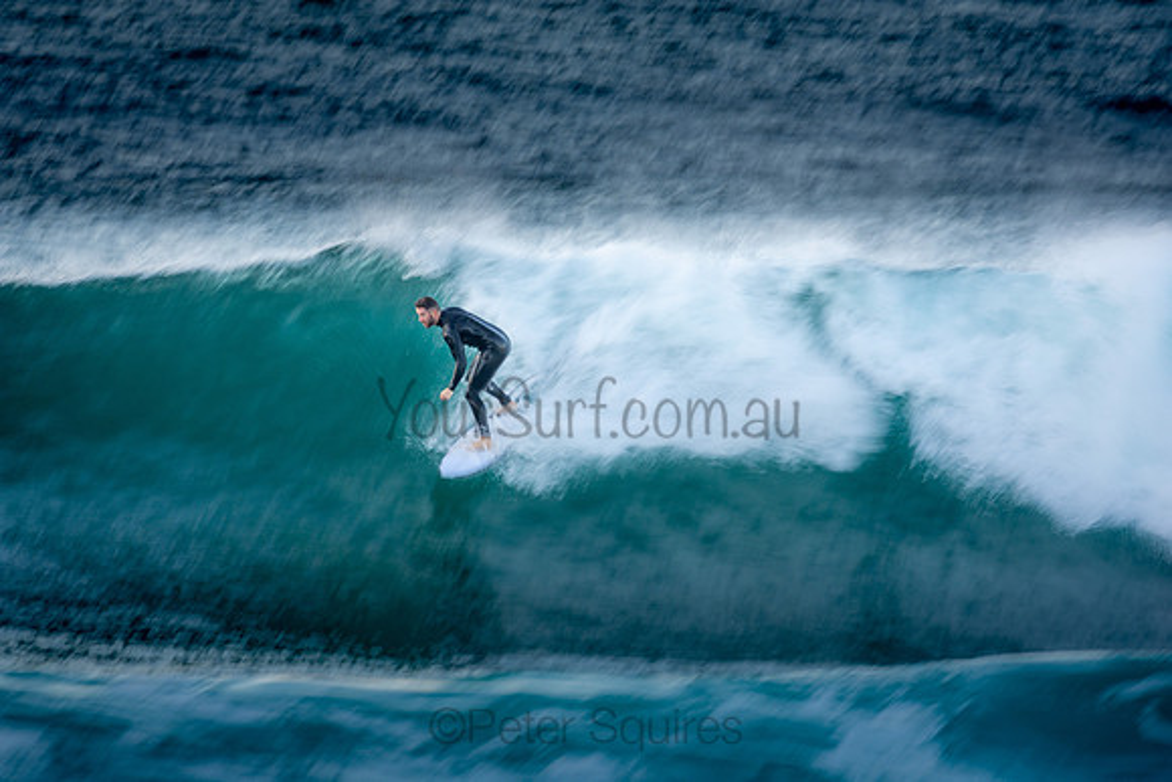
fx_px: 24421
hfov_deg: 2.7
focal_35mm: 750
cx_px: 586
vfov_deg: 1.8
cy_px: 391
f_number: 14
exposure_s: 1/20
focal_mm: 500
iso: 100
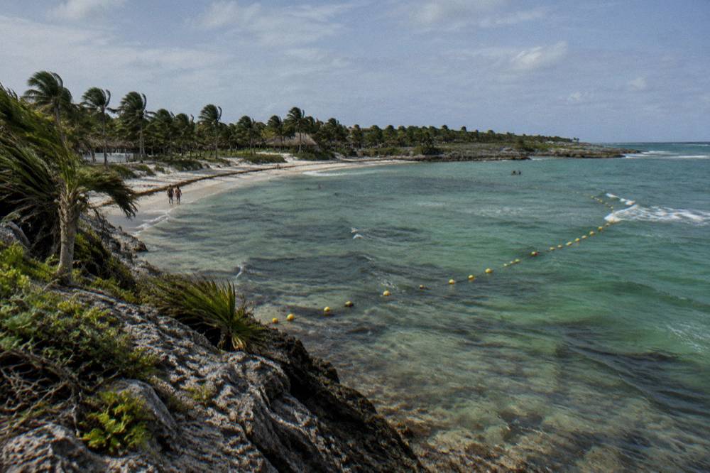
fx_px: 789
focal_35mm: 40
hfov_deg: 48.5
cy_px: 236
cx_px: 355
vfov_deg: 33.4
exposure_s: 1/1000
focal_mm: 40
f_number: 4.5
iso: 400
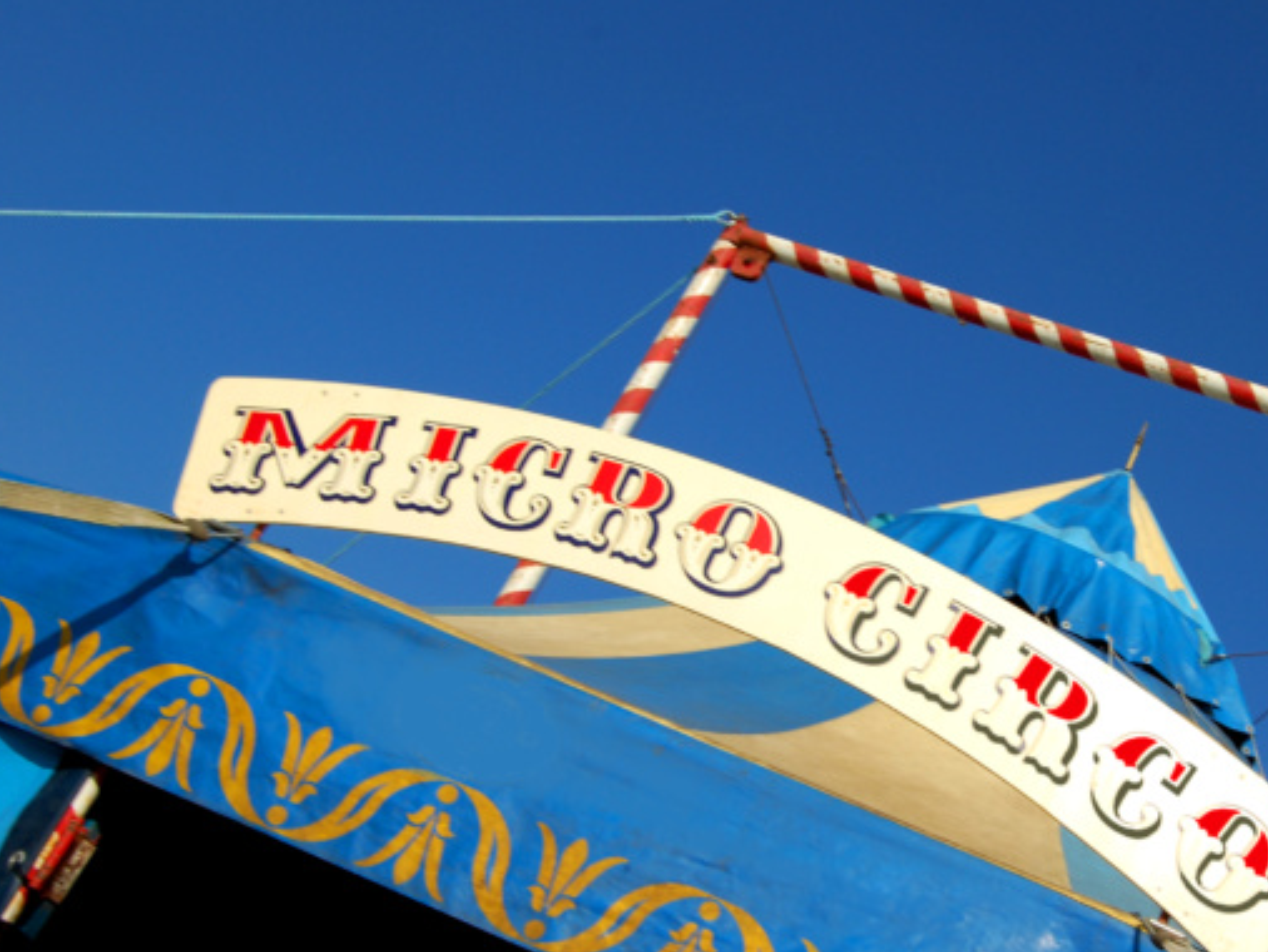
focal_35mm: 57
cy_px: 631
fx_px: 2089
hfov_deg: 33.1
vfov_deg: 25.6
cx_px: 947
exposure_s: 1/500
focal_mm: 26
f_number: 11
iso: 200
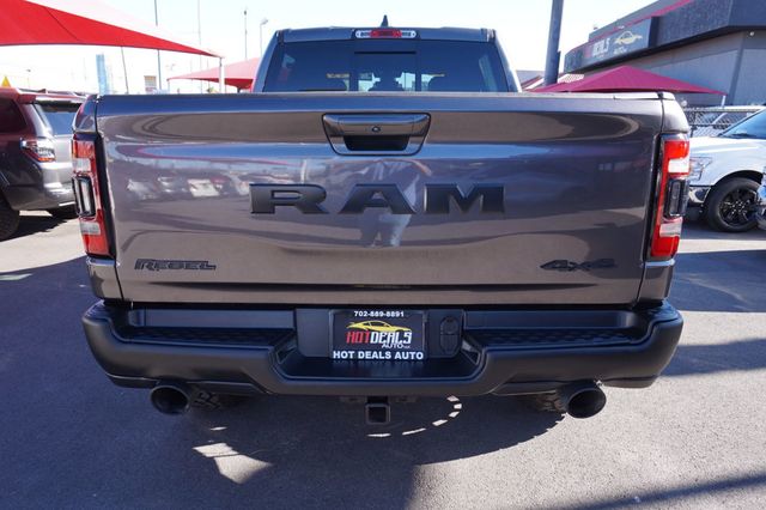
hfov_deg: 73.8
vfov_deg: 53.1
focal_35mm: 24
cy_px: 255
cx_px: 383
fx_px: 510
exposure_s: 1/80
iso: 100
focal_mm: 16
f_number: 5.6
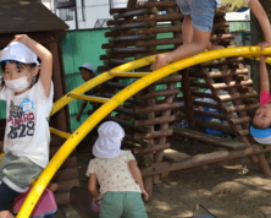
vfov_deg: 23.2
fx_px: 530
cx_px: 145
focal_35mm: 66
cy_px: 92
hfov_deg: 28.7
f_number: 5
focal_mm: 26
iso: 100
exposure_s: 1/200
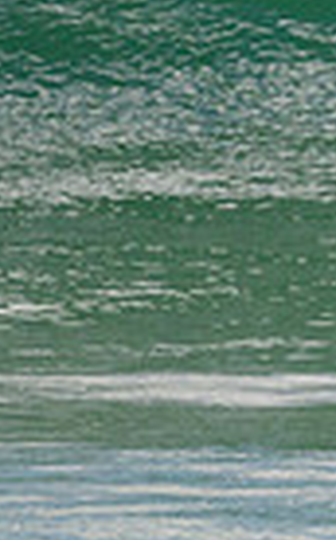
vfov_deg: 0.6
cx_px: 1031
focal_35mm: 3430
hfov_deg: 0.4
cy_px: -147
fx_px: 50359
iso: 1100
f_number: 11
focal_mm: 800
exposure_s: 1/2000
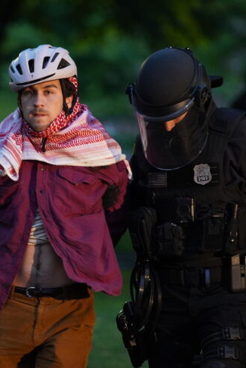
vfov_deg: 7.3
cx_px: 47
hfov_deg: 4.9
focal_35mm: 283
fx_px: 2896
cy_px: 176
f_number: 2.8
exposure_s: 1/100
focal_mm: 180
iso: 6400
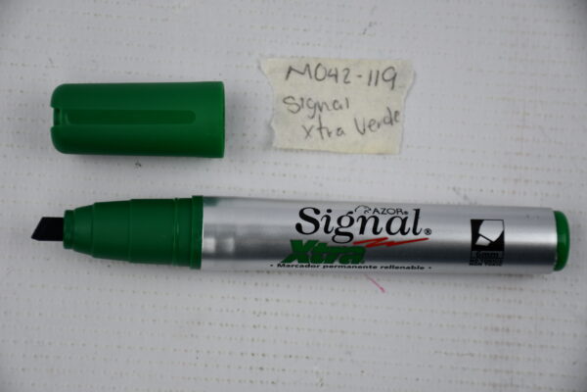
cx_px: 294
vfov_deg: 10.8
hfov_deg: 16.1
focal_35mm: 127
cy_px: 196
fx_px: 2071
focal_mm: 85
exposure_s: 1/250
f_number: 5.3
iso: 400
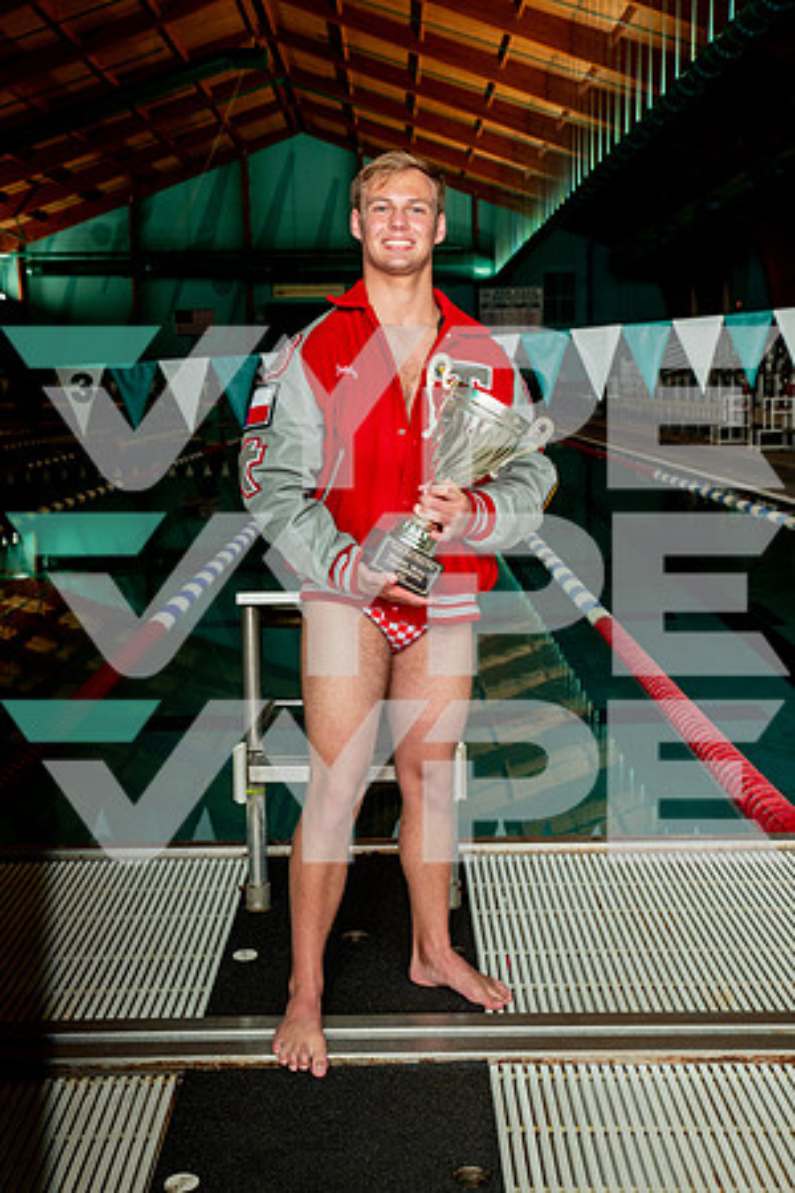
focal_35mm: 44
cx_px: 398
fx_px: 1457
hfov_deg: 30.5
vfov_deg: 44.5
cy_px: 596
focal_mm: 44
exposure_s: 1/250
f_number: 7.1
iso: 800
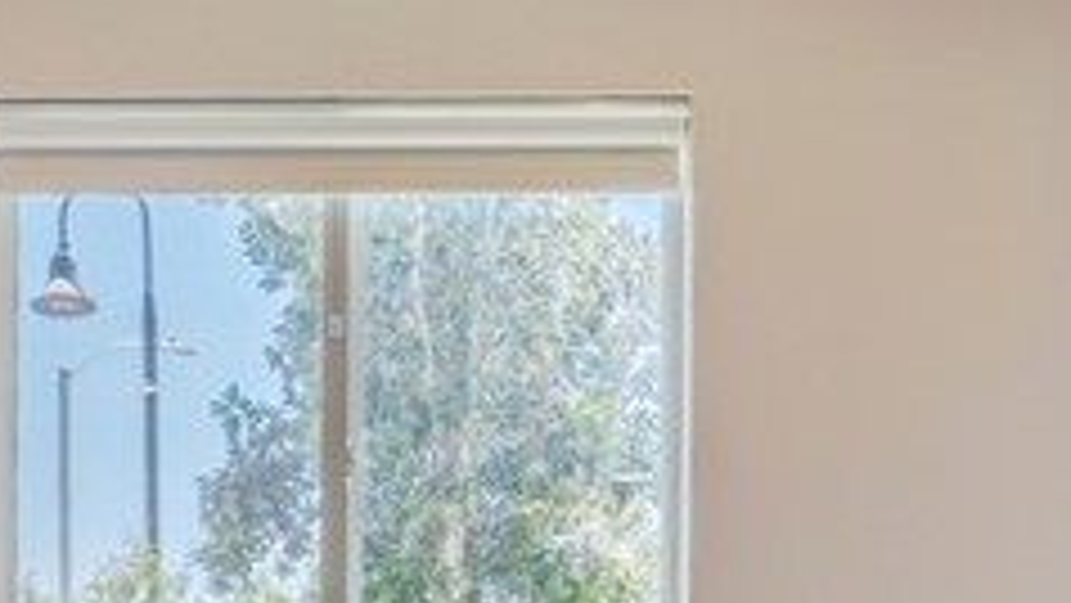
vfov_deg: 18.1
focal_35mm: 63
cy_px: 742
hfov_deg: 32.7
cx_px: 261
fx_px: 1790
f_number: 7.1
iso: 100
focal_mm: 14
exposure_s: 1/250
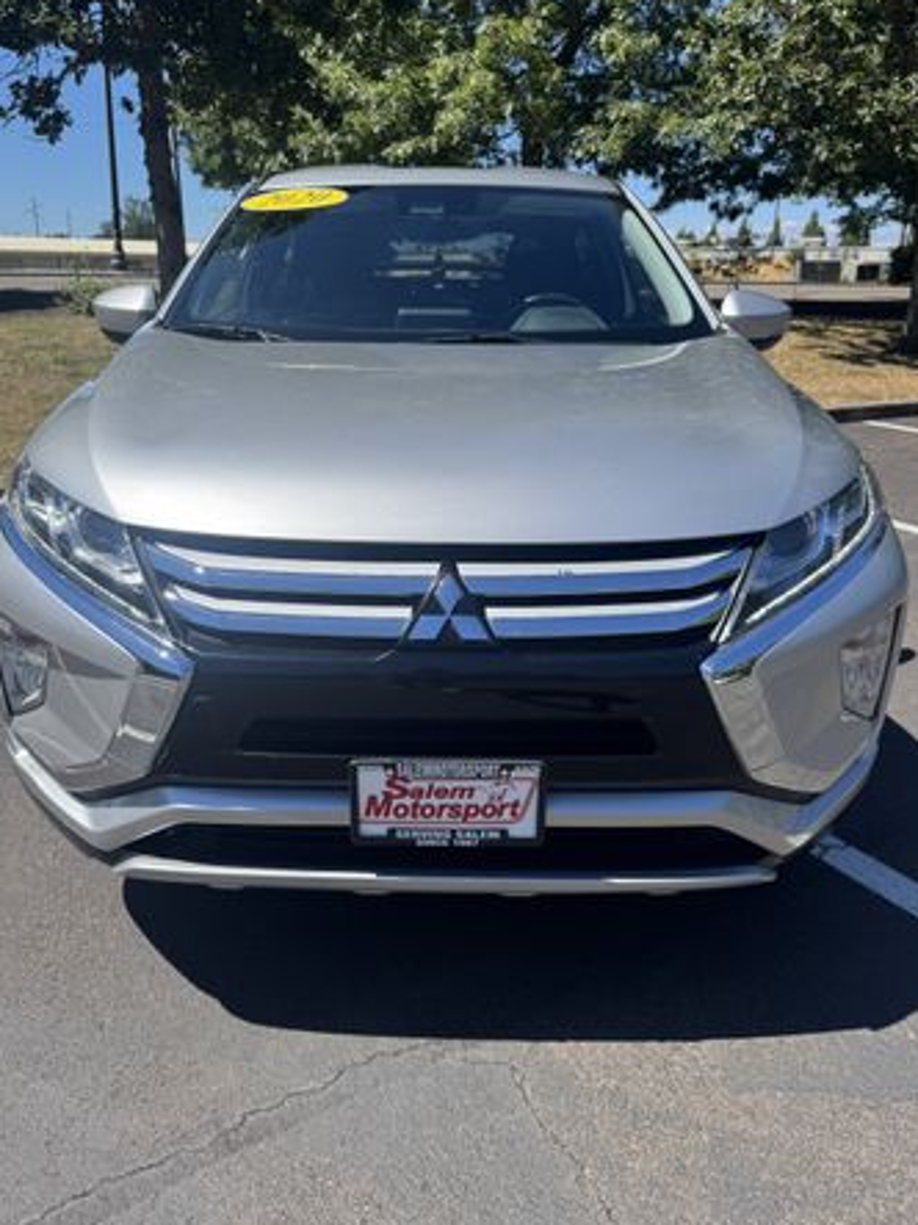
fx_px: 920
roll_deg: +0.5
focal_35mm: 26
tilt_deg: -18.5
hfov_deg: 53.0
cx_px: 431
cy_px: 578
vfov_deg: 67.3
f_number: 1.78
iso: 80
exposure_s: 1/3597
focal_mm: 6.76
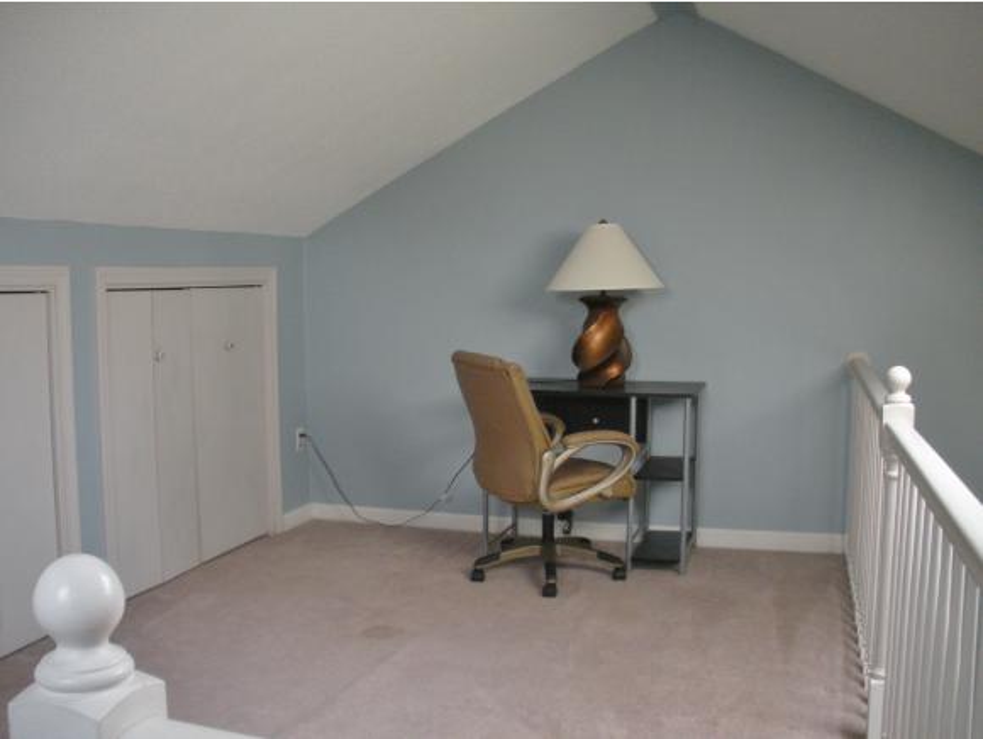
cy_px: 370
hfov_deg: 52.6
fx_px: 995
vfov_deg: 40.8
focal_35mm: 35
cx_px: 492
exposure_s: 1/61.3
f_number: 3.5
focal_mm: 6.3
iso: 334
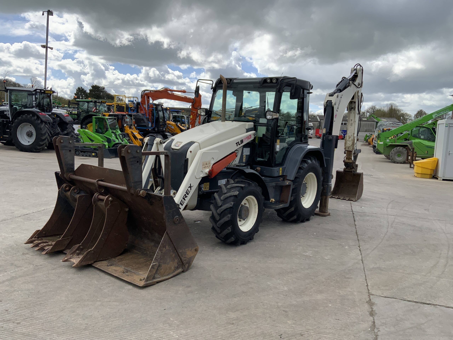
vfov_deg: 48.2
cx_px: 226
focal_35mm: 29
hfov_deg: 61.7
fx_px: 380
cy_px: 170
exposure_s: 1/1534
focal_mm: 3
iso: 16
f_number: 1.8
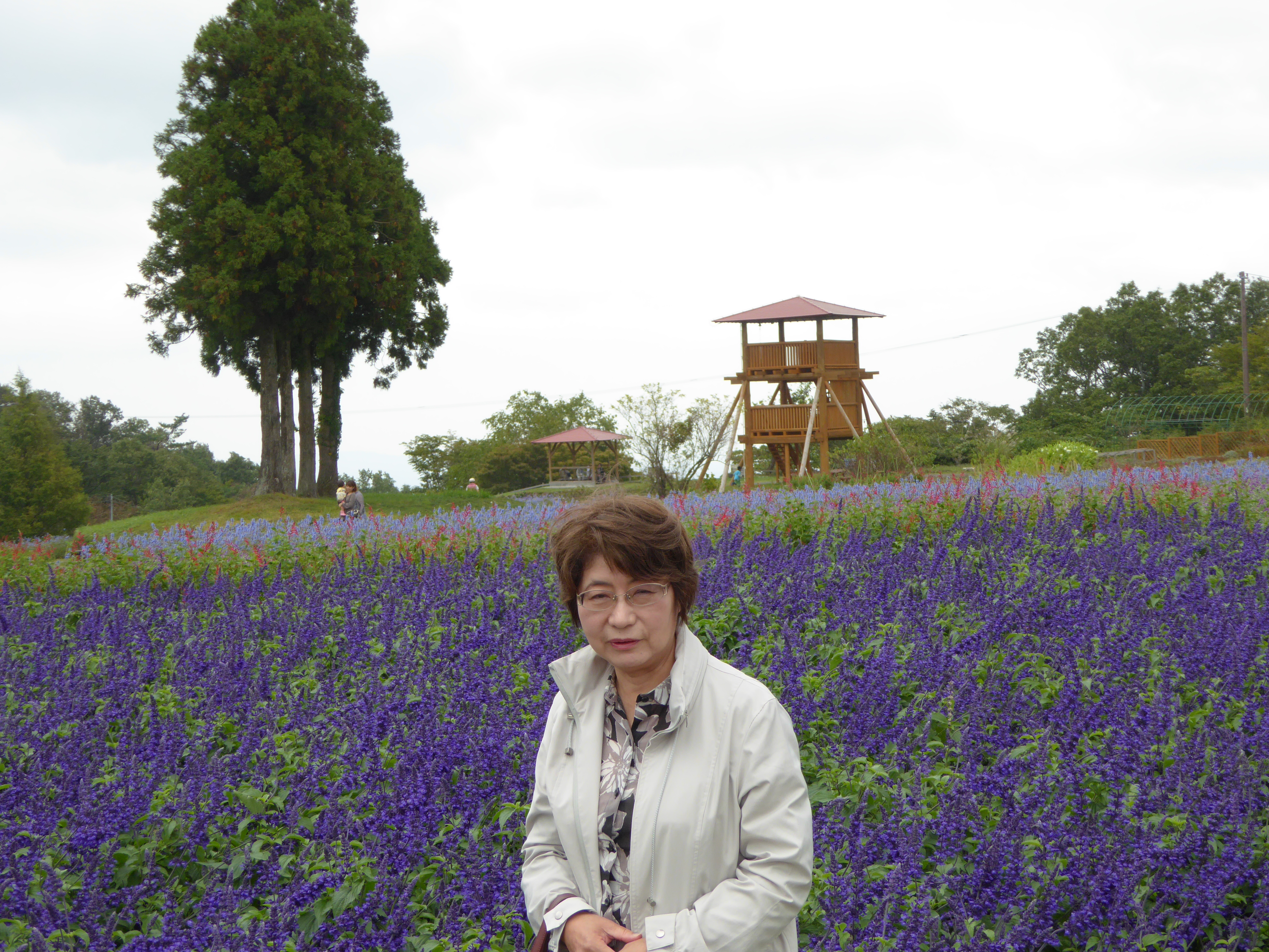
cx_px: 634
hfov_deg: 32.2
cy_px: 476
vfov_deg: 24.4
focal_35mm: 60
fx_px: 2200
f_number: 4.2
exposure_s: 1/160
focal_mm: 10.3
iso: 100
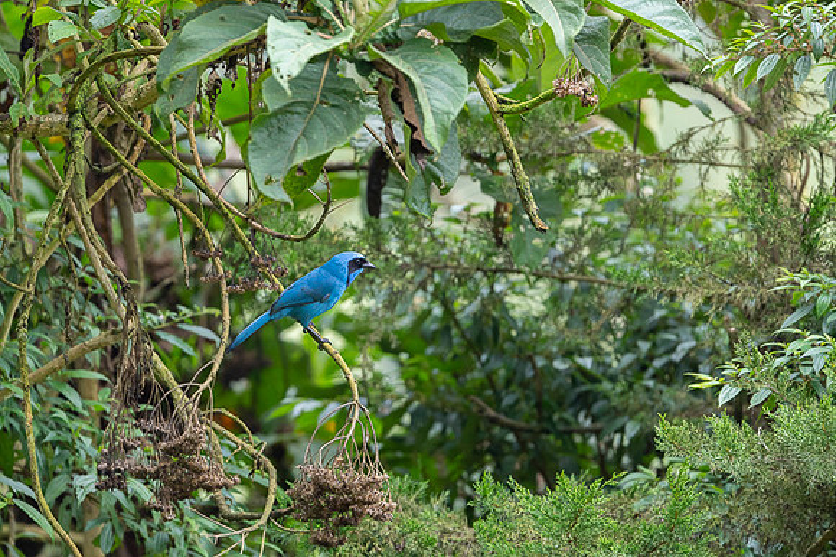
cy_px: 274
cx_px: 344
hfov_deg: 3.3
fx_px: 14480
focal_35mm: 624
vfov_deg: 2.2
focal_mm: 500
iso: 1600
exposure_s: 1/400
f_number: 4
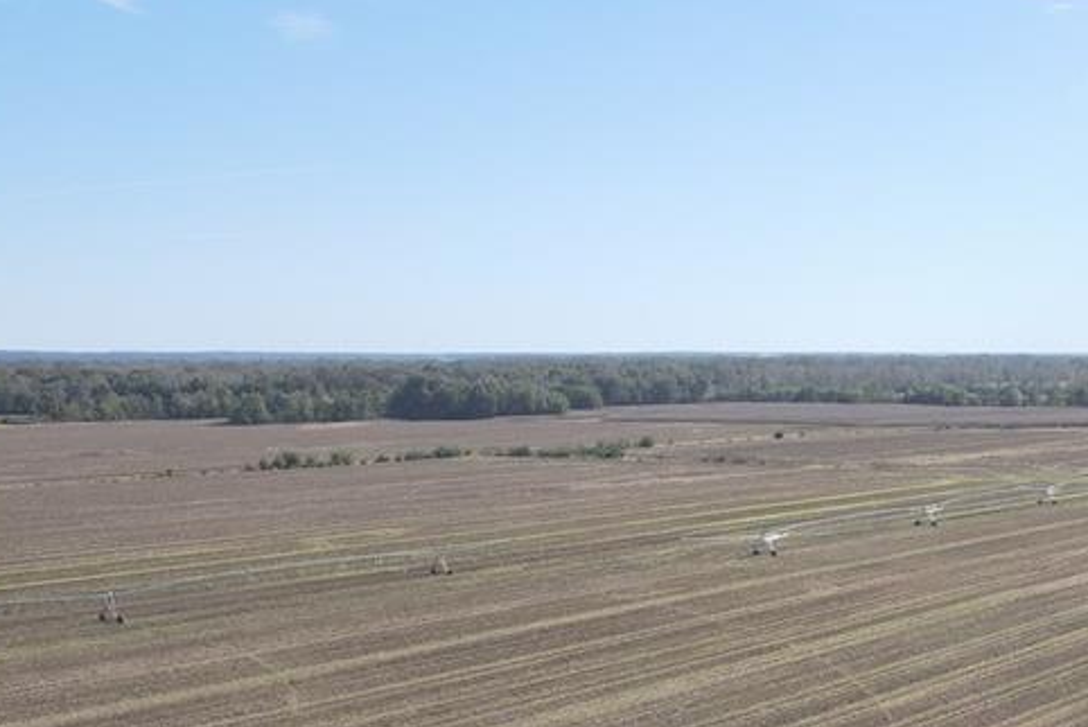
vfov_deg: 24.6
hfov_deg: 35.3
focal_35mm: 53
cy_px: 700
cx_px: 982
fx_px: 1603
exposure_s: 1/640
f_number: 2.8
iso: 100
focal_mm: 4.5
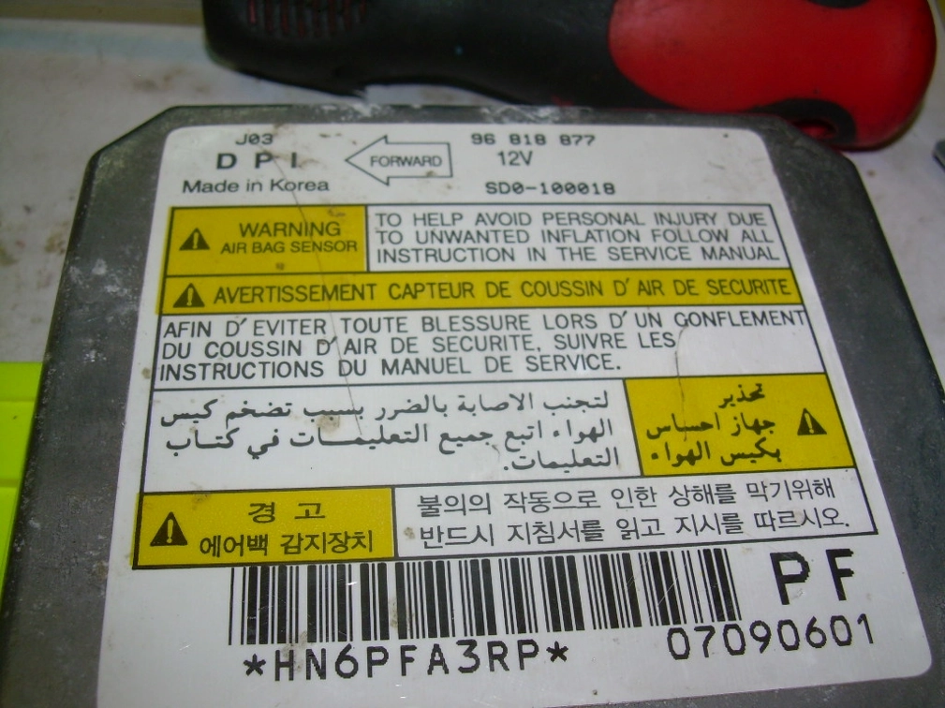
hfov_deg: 49.0
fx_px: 1037
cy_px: 354
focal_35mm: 38
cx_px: 472
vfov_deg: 37.7
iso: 50
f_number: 4.6
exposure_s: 1/60
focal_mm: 6.3
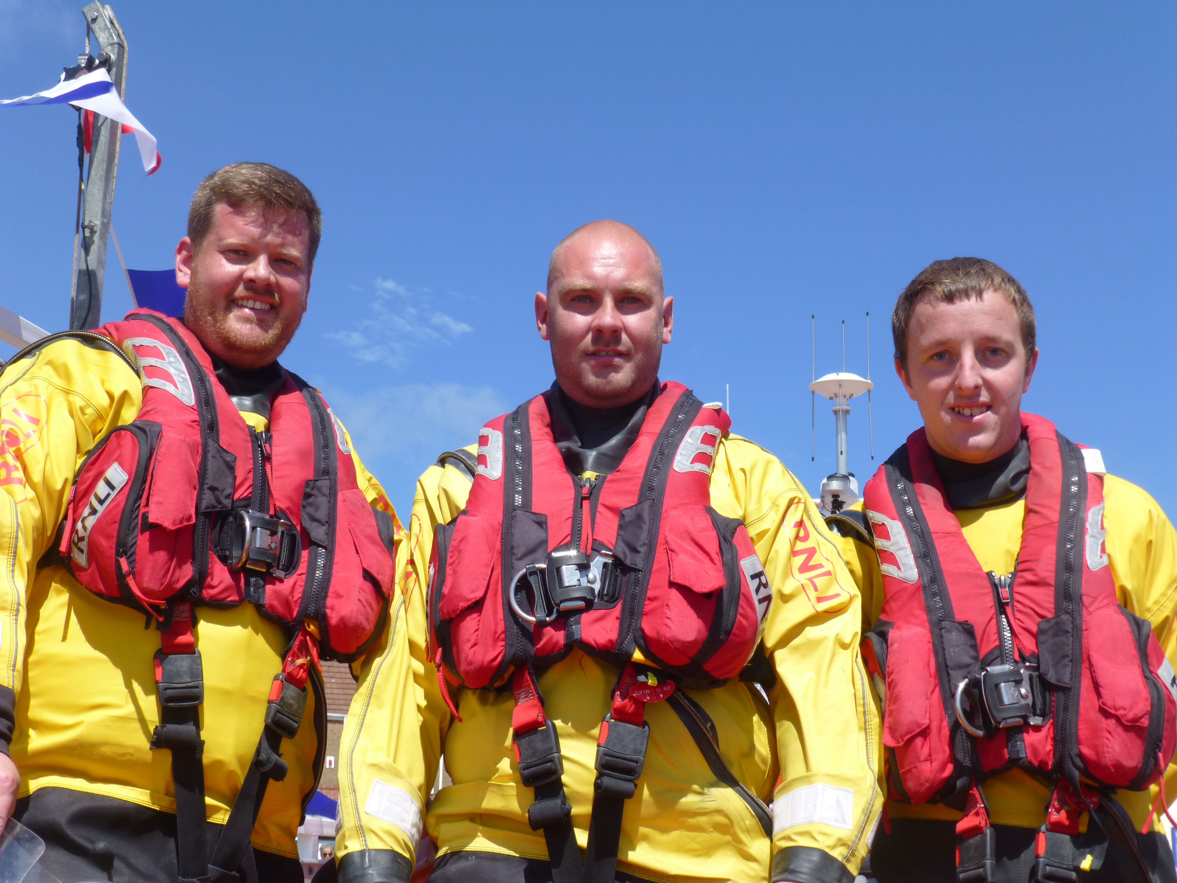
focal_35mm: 54
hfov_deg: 35.5
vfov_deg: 27.0
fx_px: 1836
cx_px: 588
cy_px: 442
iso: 100
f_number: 4.6
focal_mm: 9.7
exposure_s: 1/640
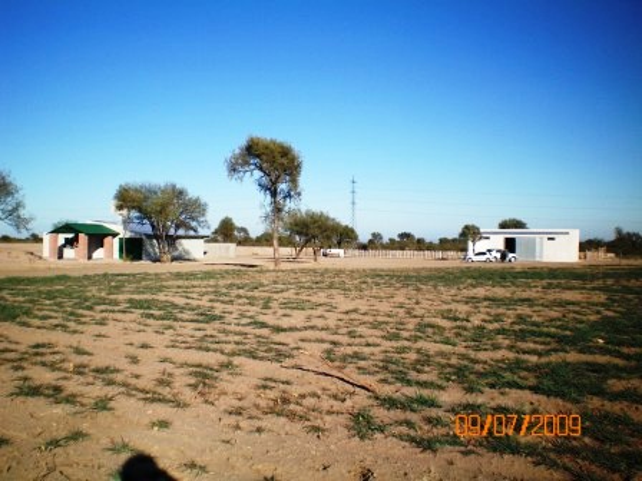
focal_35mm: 38
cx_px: 321
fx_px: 705
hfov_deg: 49.0
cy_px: 240
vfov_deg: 37.7
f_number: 4.6
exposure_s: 1/640
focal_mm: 6.3
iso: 64
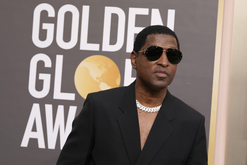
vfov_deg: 10.2
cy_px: 82
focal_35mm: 134
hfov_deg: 15.3
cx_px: 124
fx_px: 919
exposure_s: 1/800
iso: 1600
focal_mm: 134
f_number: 7.1
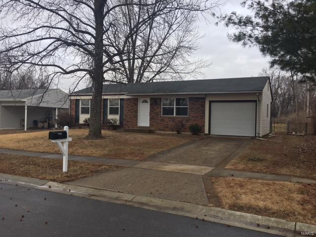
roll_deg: -1.8
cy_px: 118
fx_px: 265
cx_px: 158
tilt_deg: -0.5
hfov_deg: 61.7
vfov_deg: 48.2
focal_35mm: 29
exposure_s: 1/591
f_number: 2.2
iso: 25
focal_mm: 4.15
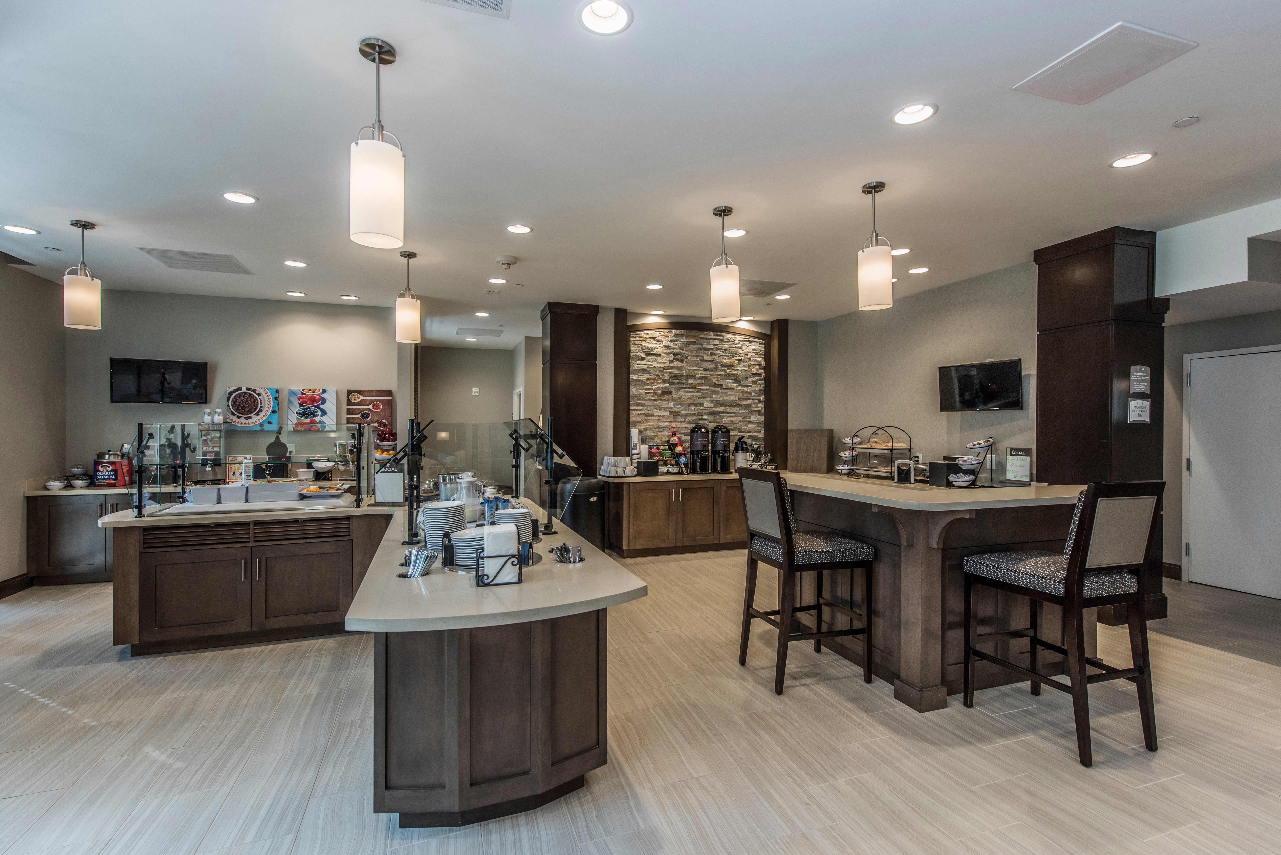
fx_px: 569
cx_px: 640
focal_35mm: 16
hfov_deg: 96.7
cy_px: 428
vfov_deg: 73.8
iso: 400
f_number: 5.6
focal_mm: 16
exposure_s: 1/50
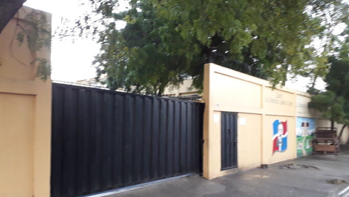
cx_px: 173
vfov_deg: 38.7
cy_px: 125
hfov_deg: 64.3
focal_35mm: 30
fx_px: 278
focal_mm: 3.6
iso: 160
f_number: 1.9
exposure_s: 1/20
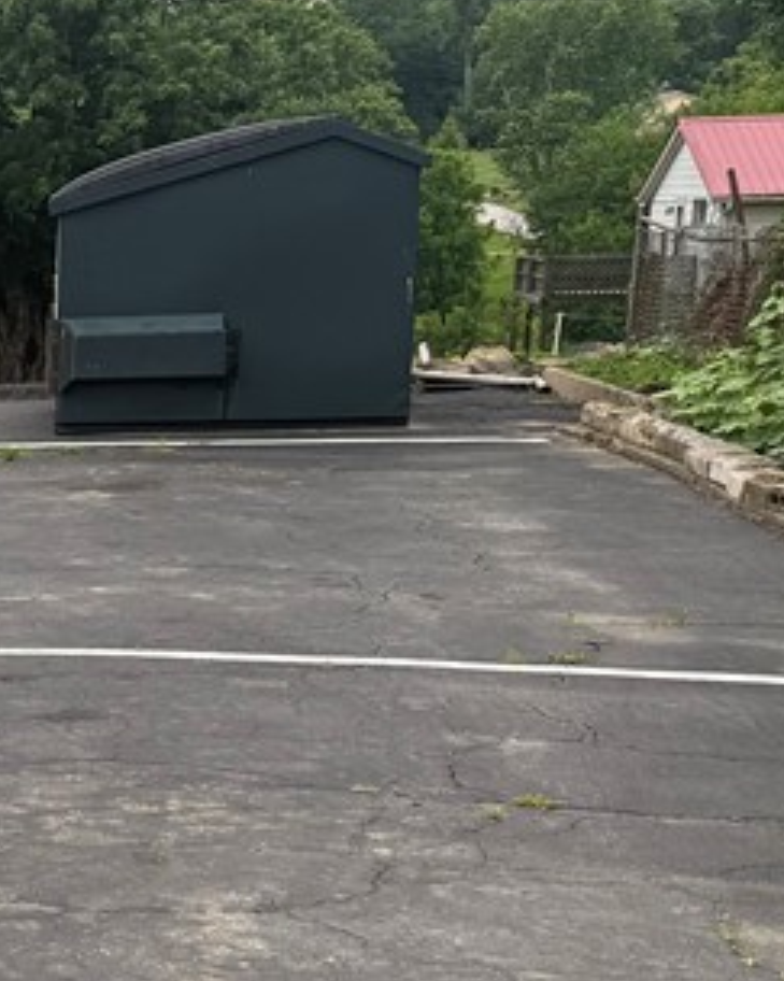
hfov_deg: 15.4
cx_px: -794
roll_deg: +1.6
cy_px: 678
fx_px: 2292
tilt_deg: -9.8
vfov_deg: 24.0
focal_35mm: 79
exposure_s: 1/517
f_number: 1.78
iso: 80
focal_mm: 6.76
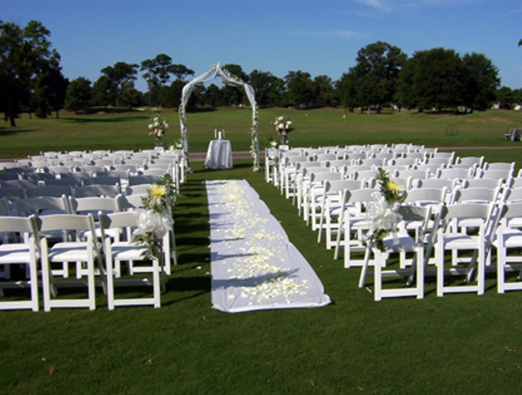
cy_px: 198
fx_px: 544
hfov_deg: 51.2
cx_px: 261
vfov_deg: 39.8
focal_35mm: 36
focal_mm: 5.54
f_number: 5.24
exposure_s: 1/1701
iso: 100
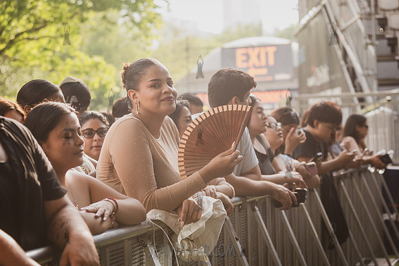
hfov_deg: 25.4
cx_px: 200
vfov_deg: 17.1
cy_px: 133
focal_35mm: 80
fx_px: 887
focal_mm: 80
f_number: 4
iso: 1000
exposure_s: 1/1000
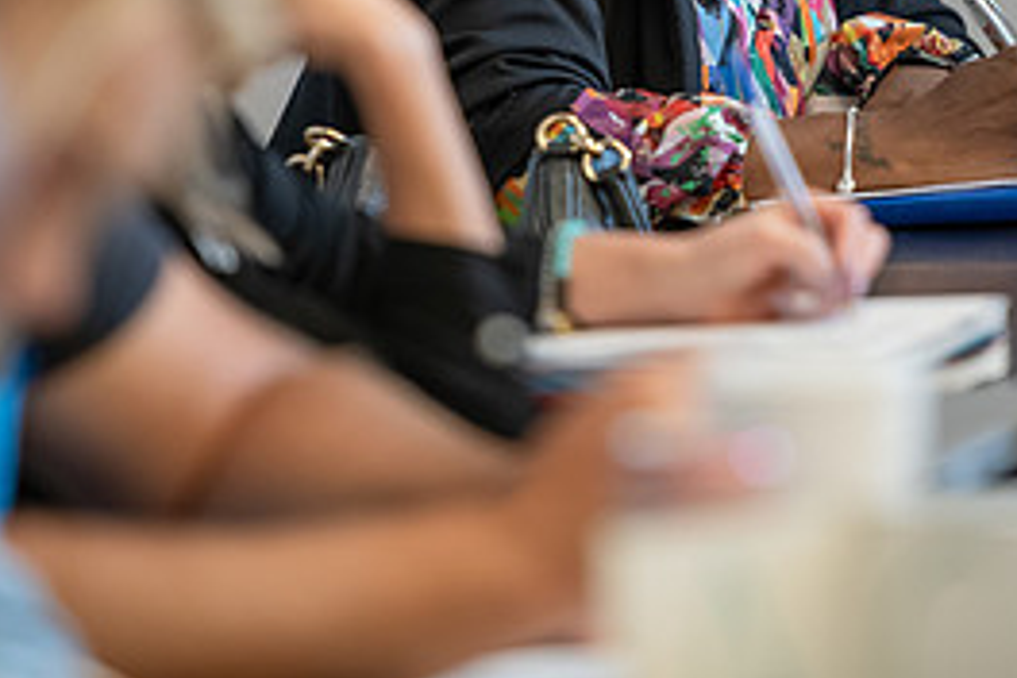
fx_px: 11158
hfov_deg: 5.2
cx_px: 582
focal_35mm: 395
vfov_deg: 3.5
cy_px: -56
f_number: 2.8
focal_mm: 180
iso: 1000
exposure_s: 1/200
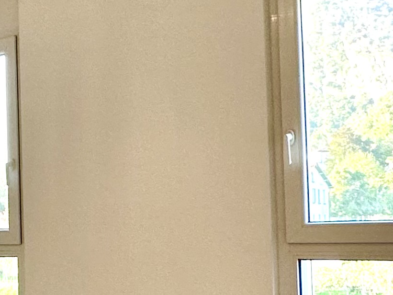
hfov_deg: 26.0
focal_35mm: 67
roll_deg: +1.5
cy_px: 176
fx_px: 761
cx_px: -74
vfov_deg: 21.9
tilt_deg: +4.1
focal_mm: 2.22
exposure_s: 1/100
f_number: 2.2
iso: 100
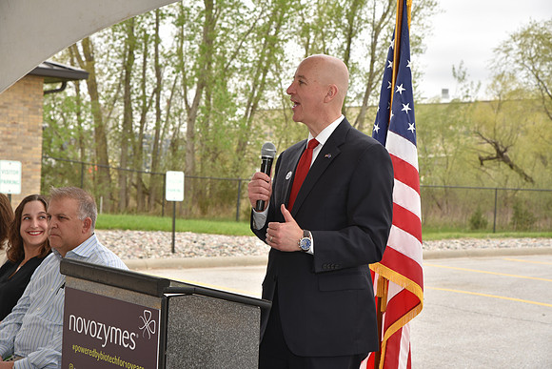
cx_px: 276
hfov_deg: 28.8
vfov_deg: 19.5
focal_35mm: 70
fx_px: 1074
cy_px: 184
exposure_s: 1/200
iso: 100
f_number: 7.1
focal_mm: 70
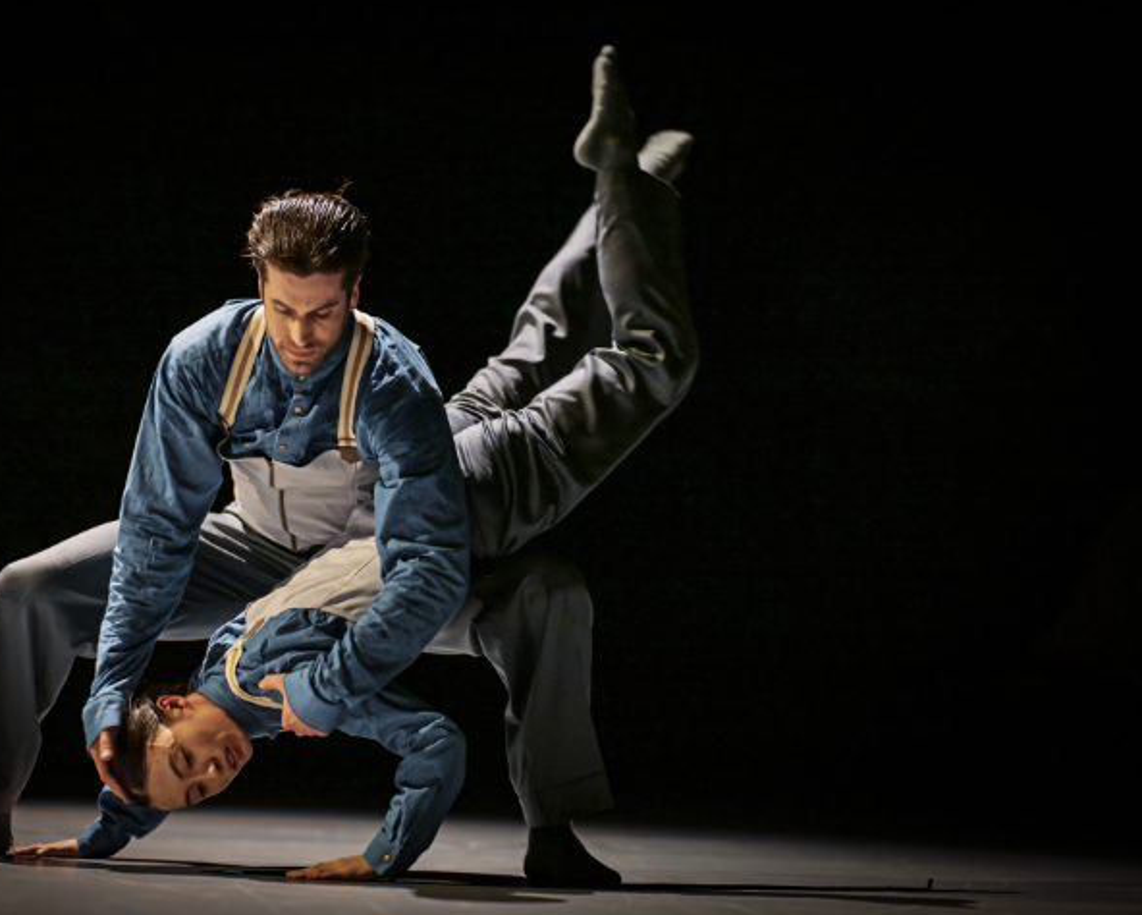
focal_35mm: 97
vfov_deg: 15.9
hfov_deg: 19.7
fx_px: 3280
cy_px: 454
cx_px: 449
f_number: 1.4
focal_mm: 85
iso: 1600
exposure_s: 1/80
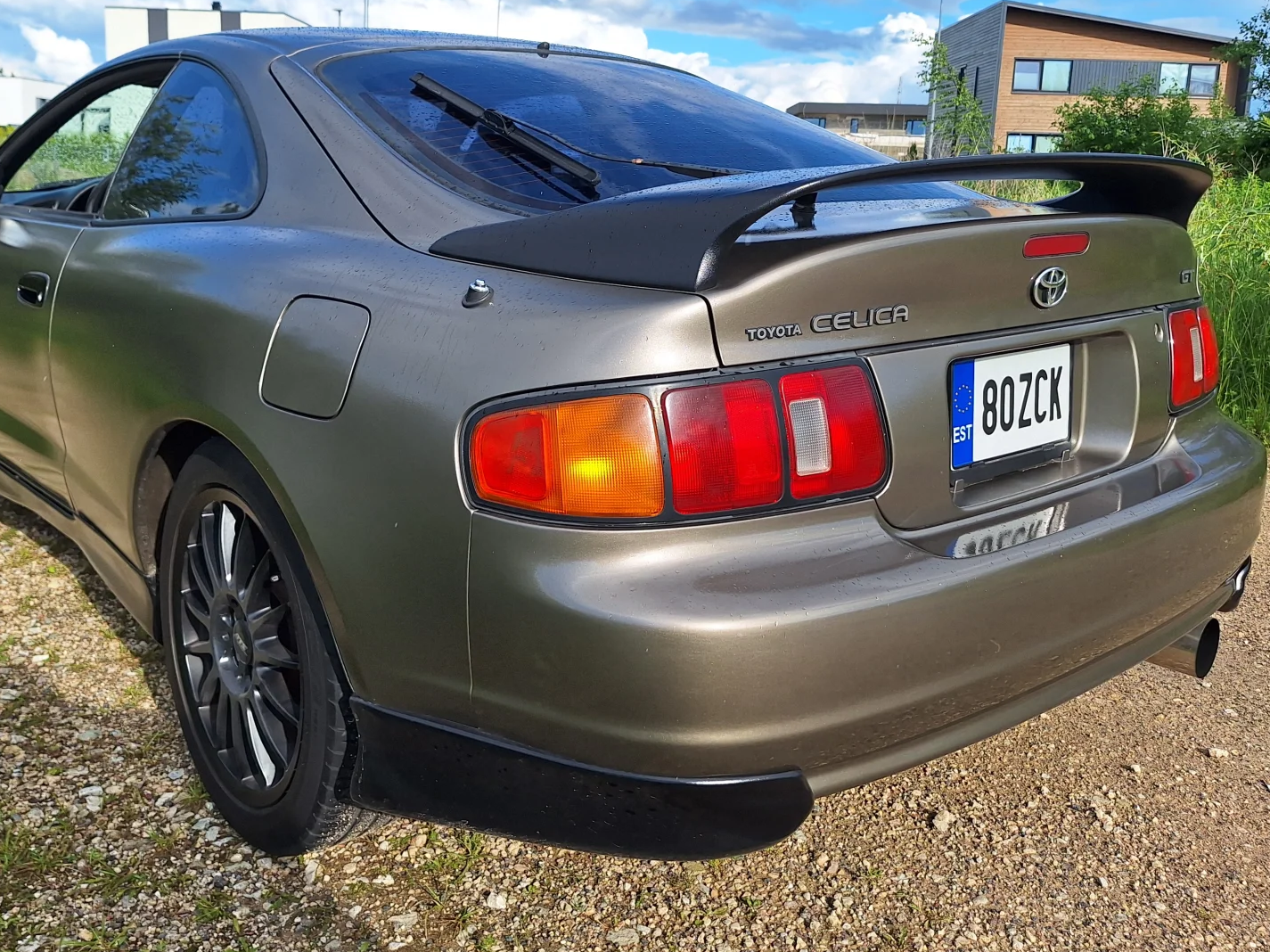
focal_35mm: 31
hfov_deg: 58.2
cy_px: 372
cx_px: 562
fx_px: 1137
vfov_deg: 45.1
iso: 40
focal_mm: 5.54
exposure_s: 1/2309
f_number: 1.8
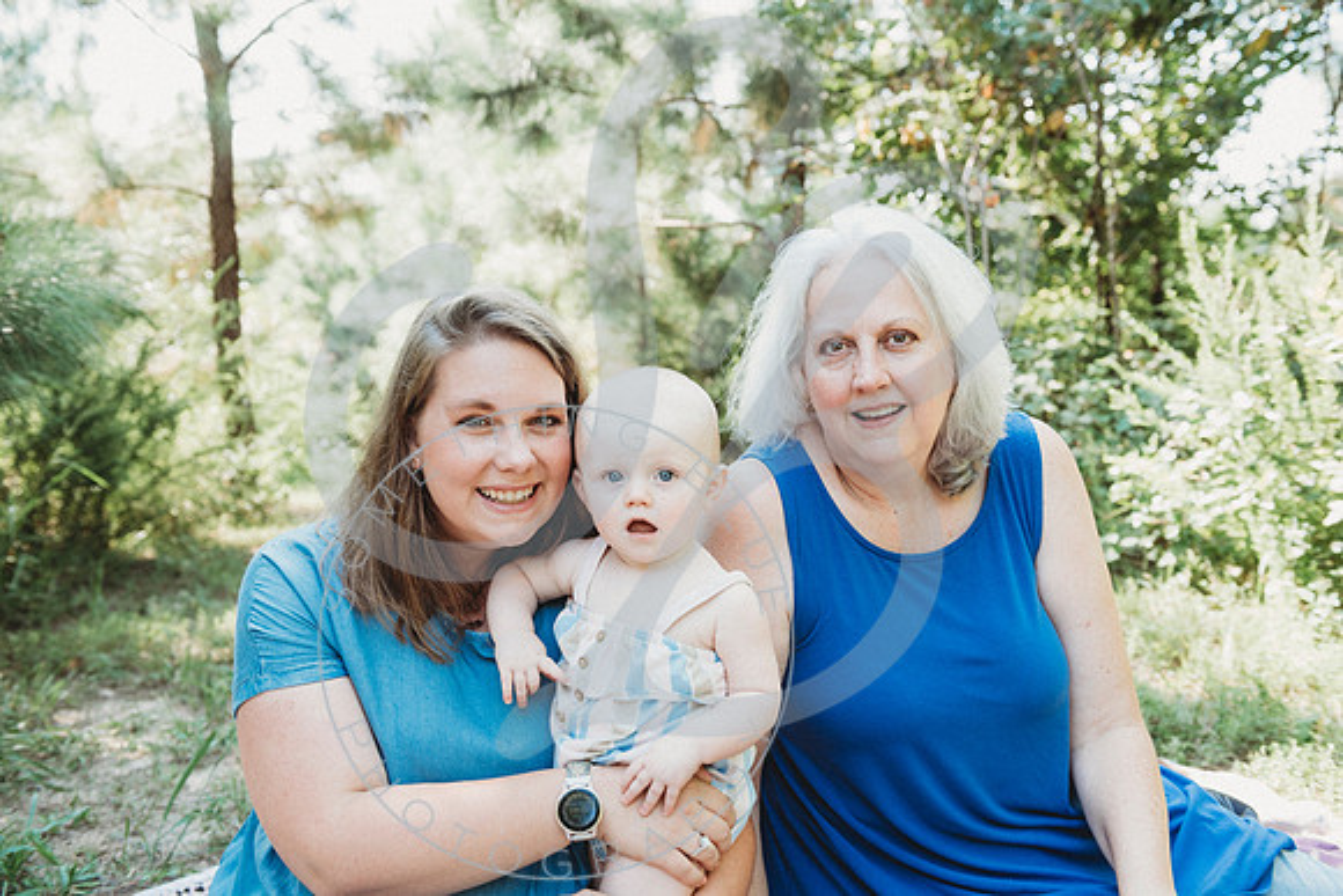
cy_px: 448
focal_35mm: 38
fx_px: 1418
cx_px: 672
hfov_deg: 50.7
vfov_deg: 35.1
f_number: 5
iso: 200
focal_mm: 38
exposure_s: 1/100
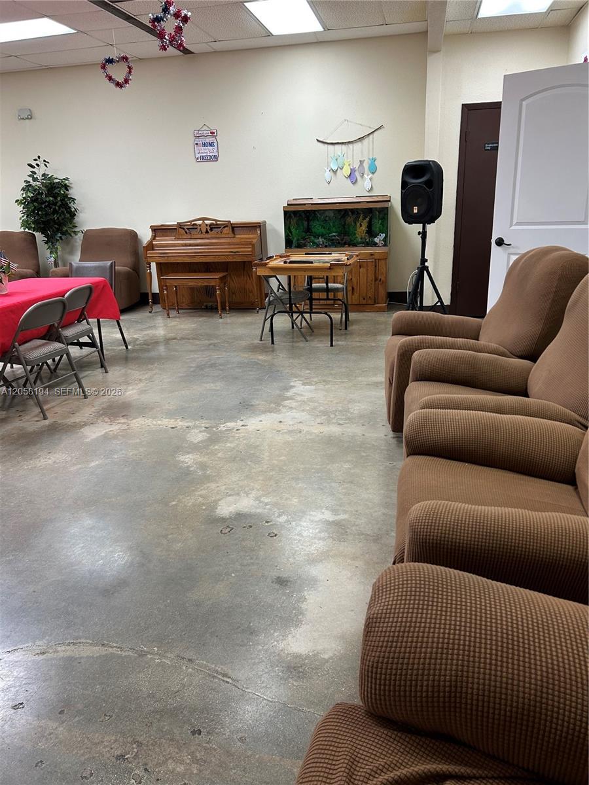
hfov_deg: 53.1
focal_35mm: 26
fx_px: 590
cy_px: 392
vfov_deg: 67.3
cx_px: 294
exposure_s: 1/60
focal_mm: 5.7
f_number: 1.5
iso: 100
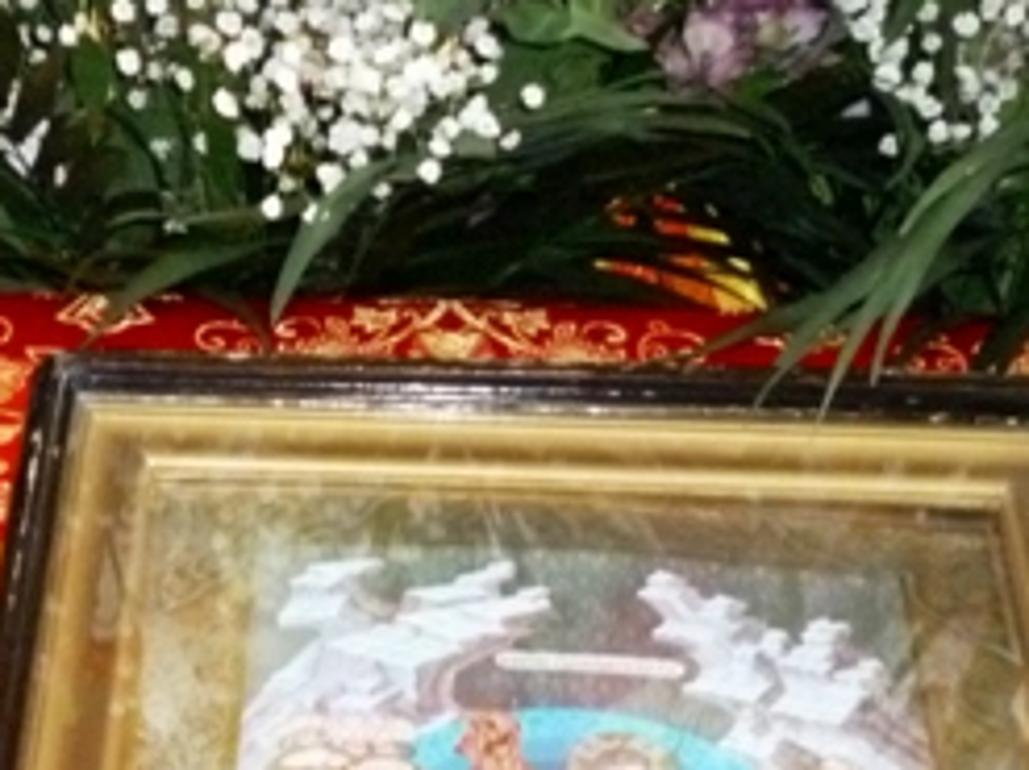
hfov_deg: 14.2
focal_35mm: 138
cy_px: 343
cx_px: 160
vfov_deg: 10.7
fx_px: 4100
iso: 640
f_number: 4
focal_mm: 8.6
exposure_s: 1/60
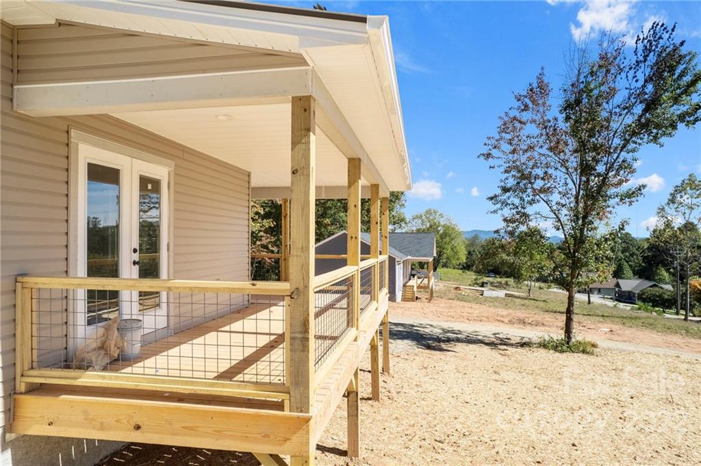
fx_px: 428
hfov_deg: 78.6
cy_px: 233
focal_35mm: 22
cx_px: 350
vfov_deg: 57.1
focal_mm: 8.38
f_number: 2.8
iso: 140
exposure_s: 1/2000
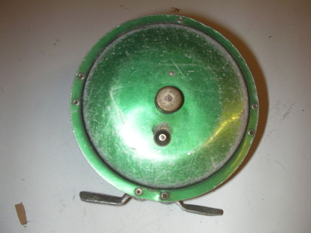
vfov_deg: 37.7
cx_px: 156
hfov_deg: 49.0
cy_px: 116
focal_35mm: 38
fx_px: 341
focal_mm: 6.3
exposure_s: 1/30
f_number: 5.6
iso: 200
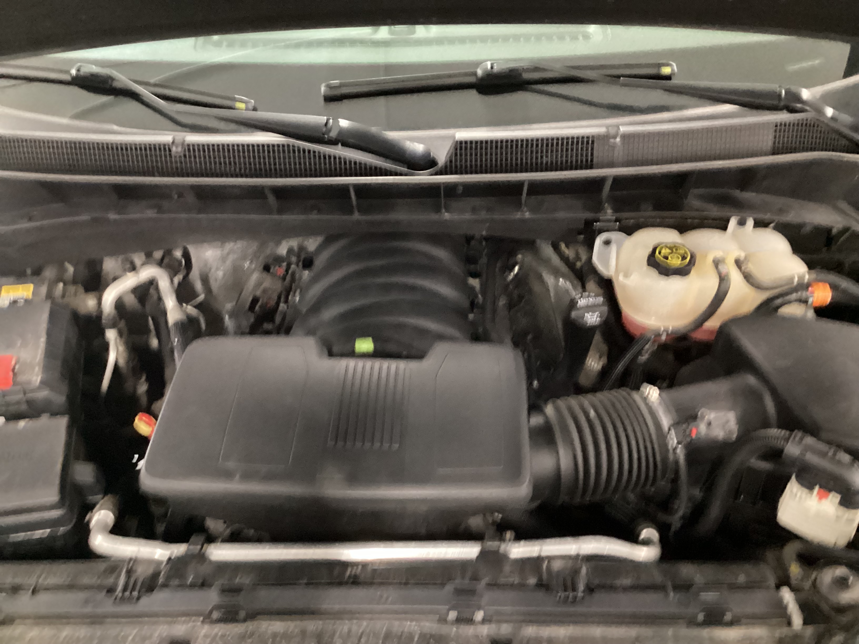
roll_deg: +1.1
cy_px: 322
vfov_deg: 45.4
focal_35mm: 31
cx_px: 430
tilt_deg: -42.1
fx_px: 769
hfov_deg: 58.4
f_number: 2.4
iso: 640
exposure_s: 1/20
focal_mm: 3.3
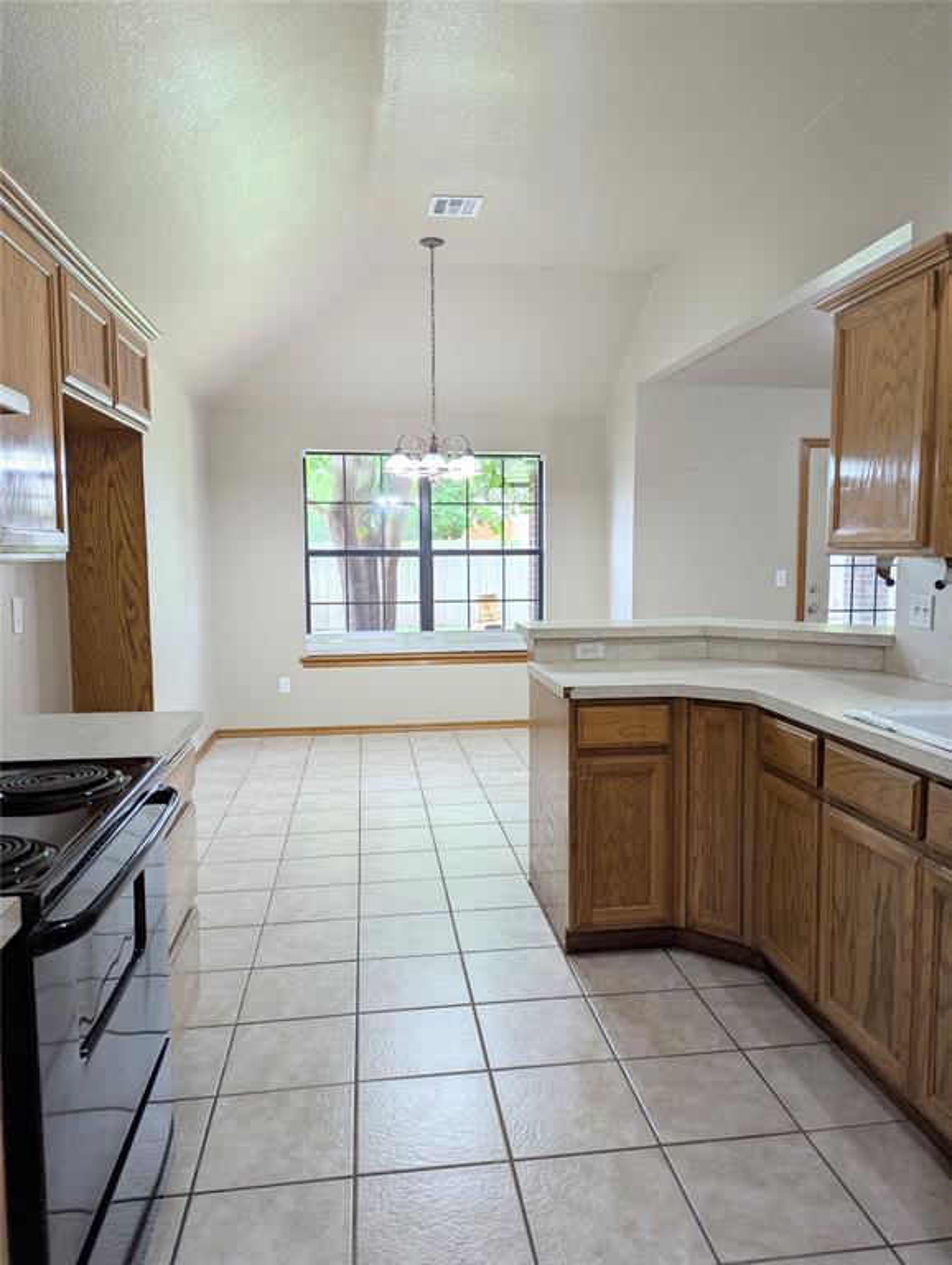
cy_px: 632
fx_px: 878
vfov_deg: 71.5
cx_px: 476
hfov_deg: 56.9
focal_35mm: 24
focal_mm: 6.81
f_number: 1.85
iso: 59
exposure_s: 1/60
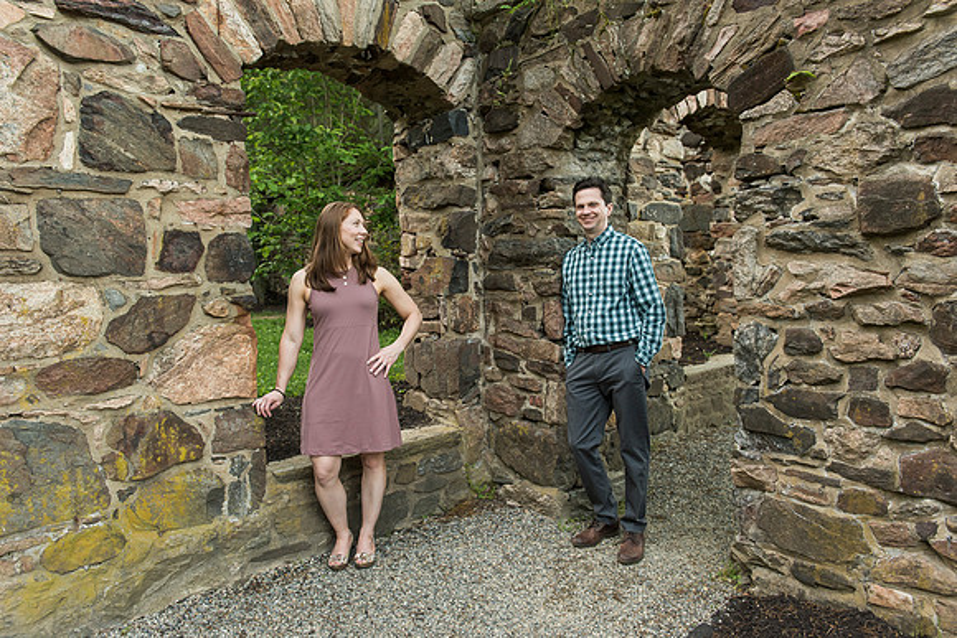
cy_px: 319
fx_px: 718
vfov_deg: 48.0
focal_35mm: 27
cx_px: 478
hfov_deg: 67.4
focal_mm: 27
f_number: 4
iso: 800
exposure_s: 1/125
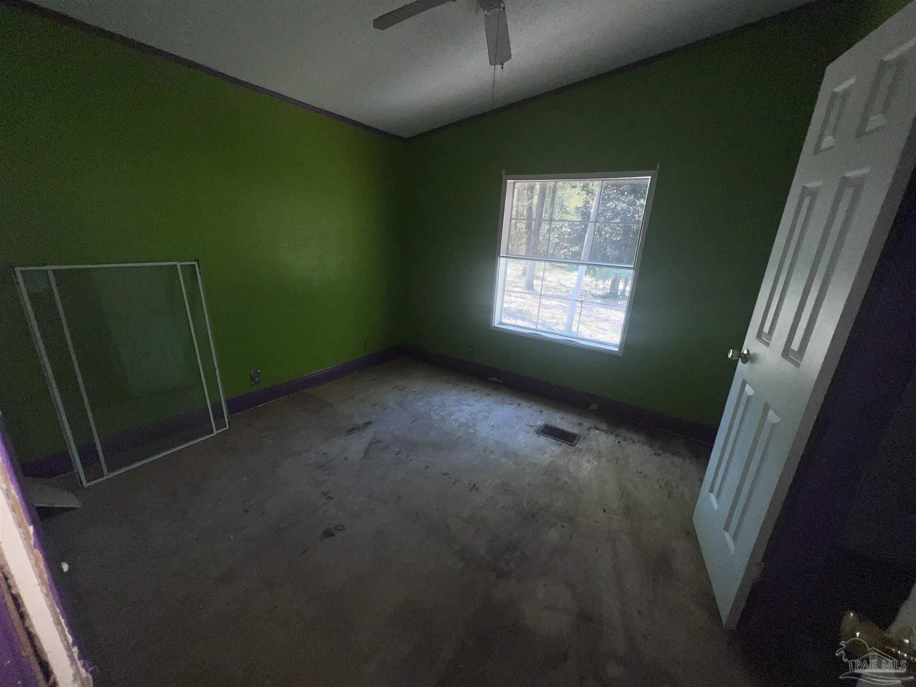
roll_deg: -3.7
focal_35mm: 13
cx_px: 458
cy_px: 344
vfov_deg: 89.9
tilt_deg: -17.3
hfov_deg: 106.2
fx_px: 344
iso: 25
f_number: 1.8
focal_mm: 1.57
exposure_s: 1/136
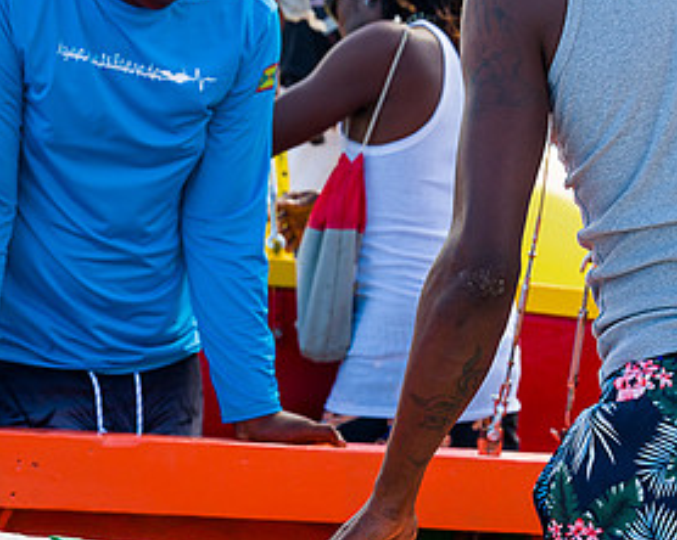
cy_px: 163
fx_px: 4025
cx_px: 486
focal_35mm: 201
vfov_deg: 7.7
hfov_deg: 9.6
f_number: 6.3
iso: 360
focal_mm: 88
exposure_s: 1/320
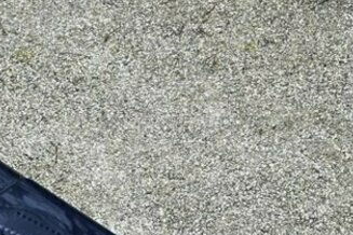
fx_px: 1294
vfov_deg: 10.0
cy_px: 379
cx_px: 17
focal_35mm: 132
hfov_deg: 15.3
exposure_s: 1/250
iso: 800
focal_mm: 24
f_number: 3.8
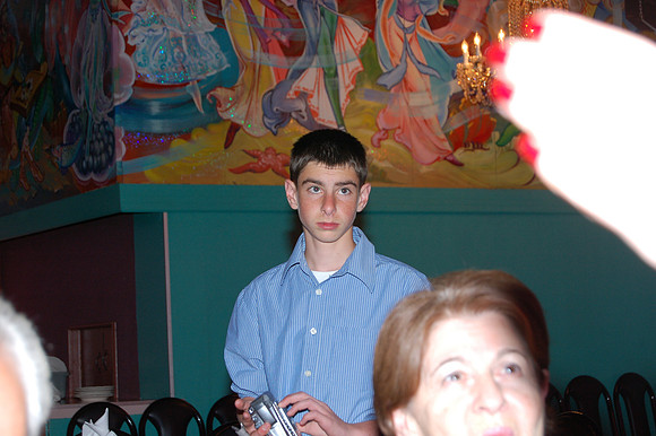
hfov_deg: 24.6
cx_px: 328
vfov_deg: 16.5
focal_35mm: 82
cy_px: 218
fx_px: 1502
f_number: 5.6
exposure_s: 1/60
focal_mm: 55
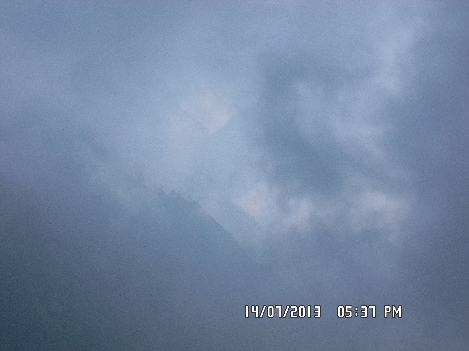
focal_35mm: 84
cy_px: 176
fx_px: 1138
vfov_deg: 17.6
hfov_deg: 23.3
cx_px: 234
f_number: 5.9
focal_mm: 12
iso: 110
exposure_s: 1/90
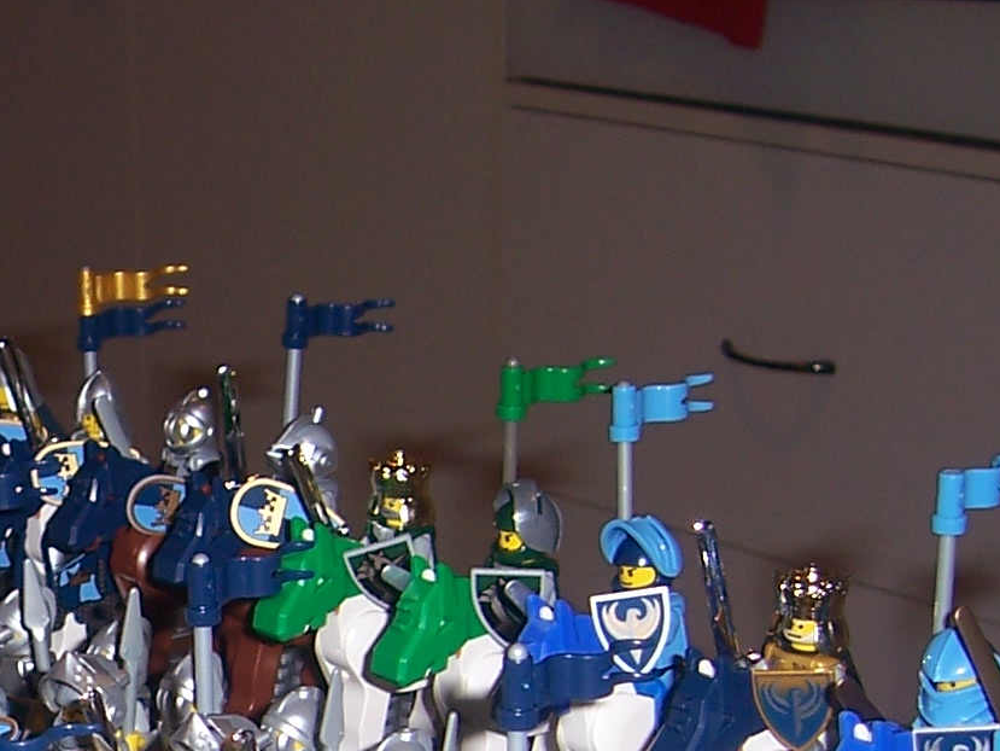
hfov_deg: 18.6
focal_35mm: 100
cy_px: 751
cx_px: -193
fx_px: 2889
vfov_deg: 14.6
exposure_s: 1/60
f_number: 3
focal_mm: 6
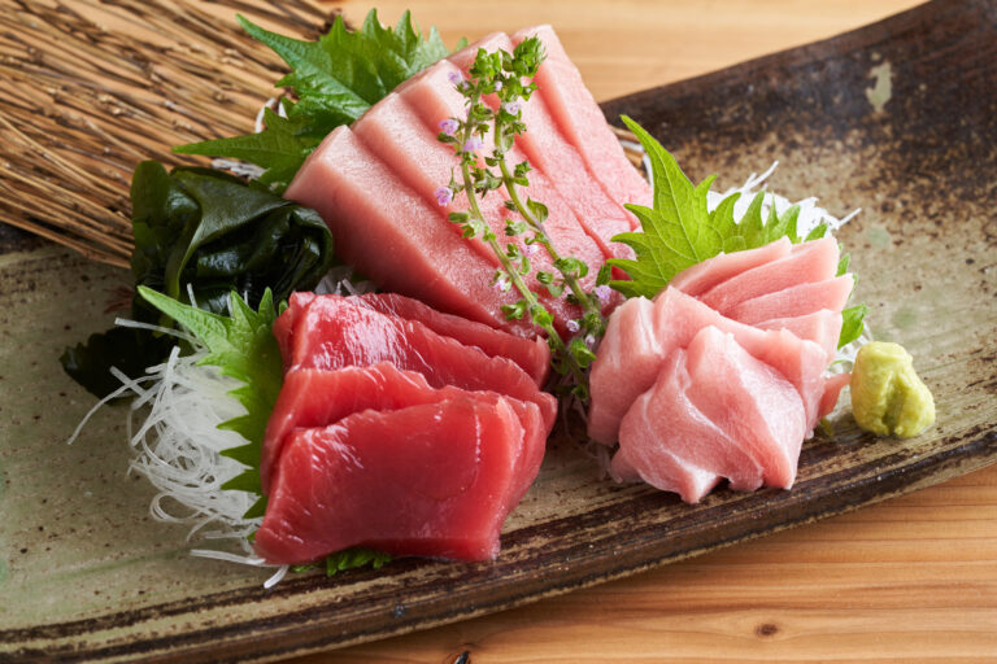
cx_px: 498
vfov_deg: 15.2
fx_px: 2492
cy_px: 332
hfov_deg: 22.6
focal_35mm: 90
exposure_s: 1/125
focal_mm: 90
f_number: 8
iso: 100
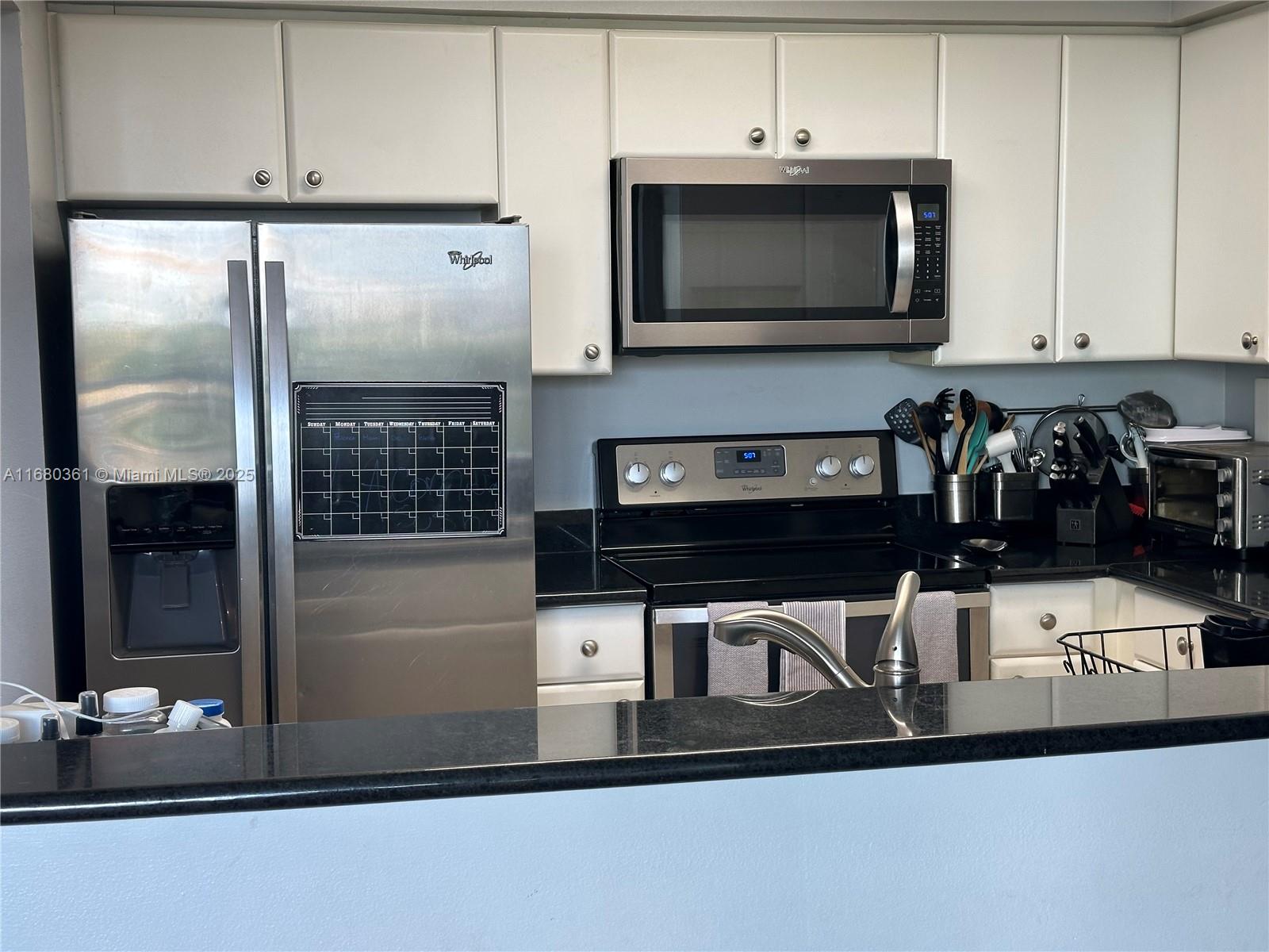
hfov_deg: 39.7
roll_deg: +0.4
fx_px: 1760
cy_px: 476
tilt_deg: -5.5
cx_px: 634
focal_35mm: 48
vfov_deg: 30.3
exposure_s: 1/60
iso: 64
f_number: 1.78
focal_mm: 6.86
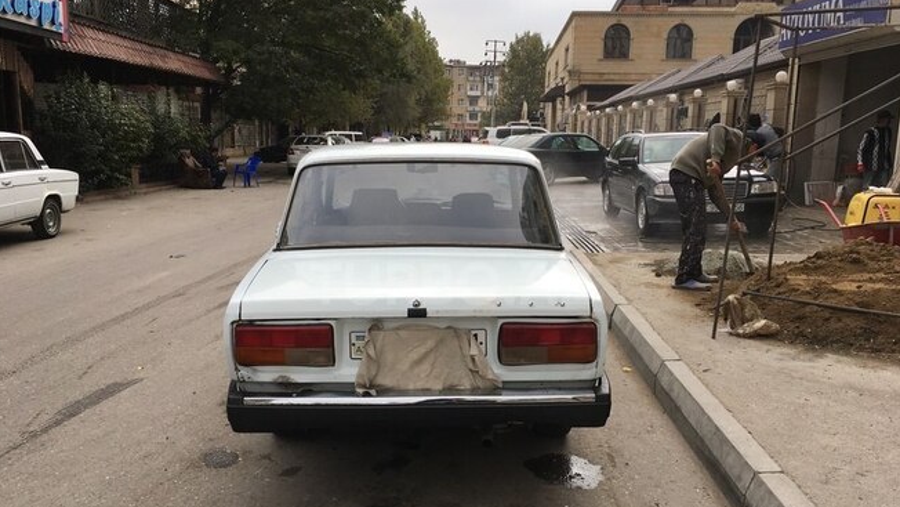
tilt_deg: -11.4
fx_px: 764
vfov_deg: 36.6
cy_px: 284
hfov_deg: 61.0
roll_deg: -0.7
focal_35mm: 32
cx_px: 451
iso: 25
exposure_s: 1/855
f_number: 2.2
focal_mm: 4.15
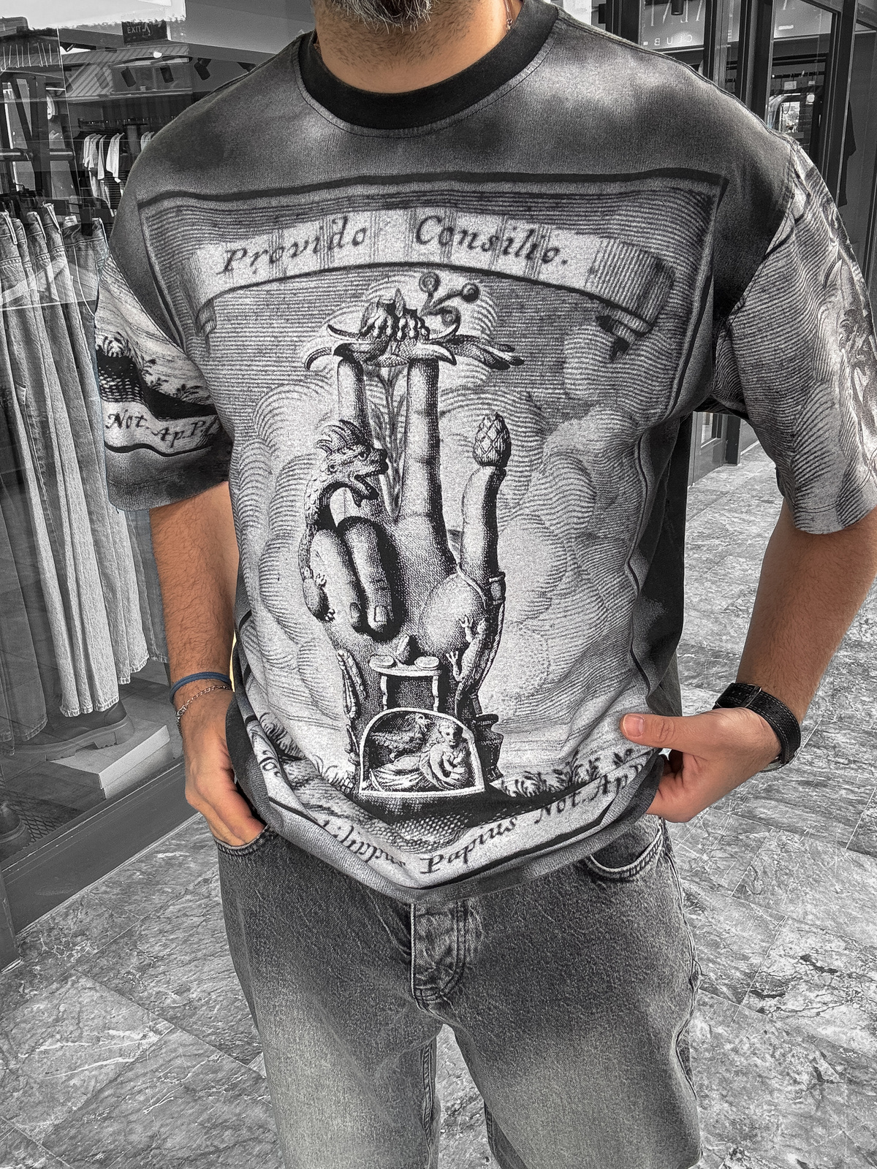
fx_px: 1013
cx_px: 438
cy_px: 584
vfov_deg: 60.0
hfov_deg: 46.8
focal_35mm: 30
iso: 32
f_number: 1.9
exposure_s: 1/120
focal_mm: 2.69
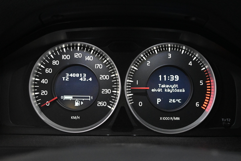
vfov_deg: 28.5
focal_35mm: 47
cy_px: 80
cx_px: 120
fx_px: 316
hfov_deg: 41.7
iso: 6400
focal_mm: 31.5
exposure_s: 1/50
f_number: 5
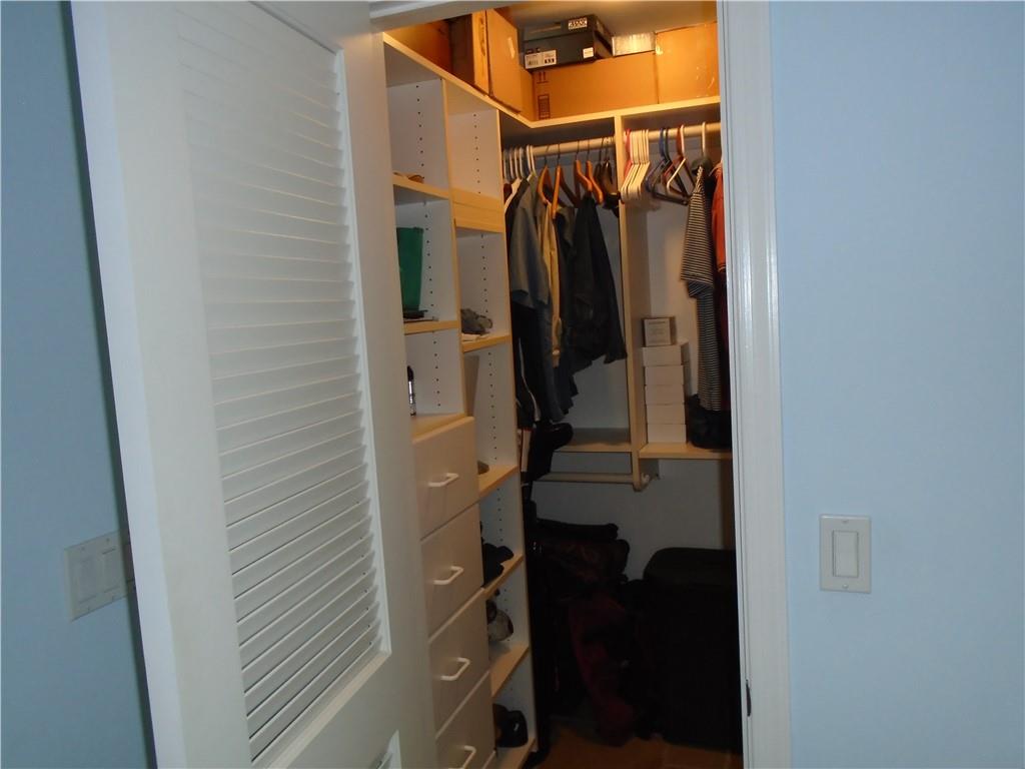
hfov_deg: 67.3
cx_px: 512
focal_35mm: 26
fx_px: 770
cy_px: 384
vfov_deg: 53.1
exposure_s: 1/30
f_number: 3.2
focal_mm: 4.6
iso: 200
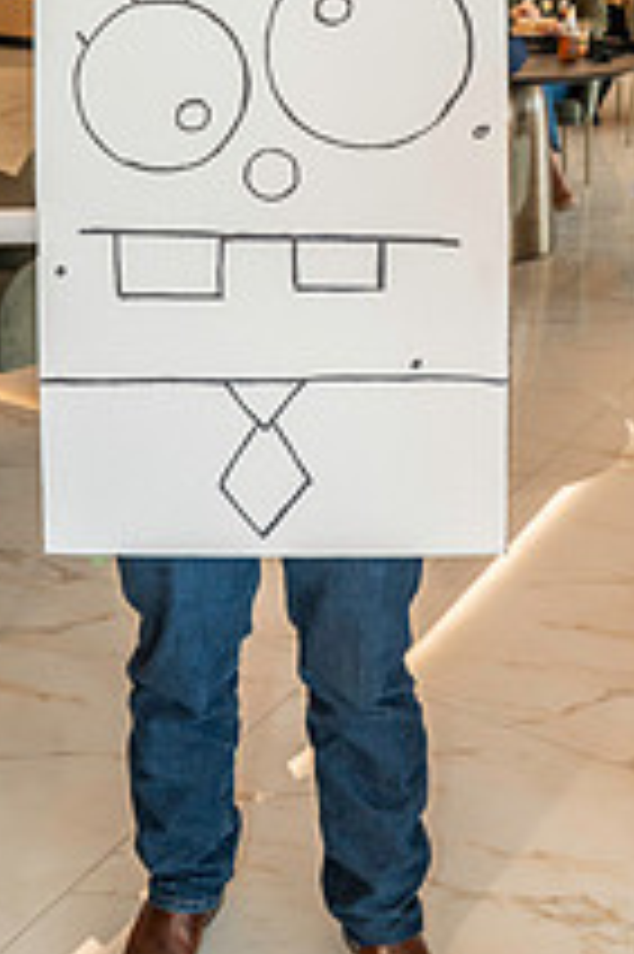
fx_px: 1349
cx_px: 279
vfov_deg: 37.6
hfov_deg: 26.4
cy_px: 202
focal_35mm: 51
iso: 1000
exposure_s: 1/160
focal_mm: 24
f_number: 4
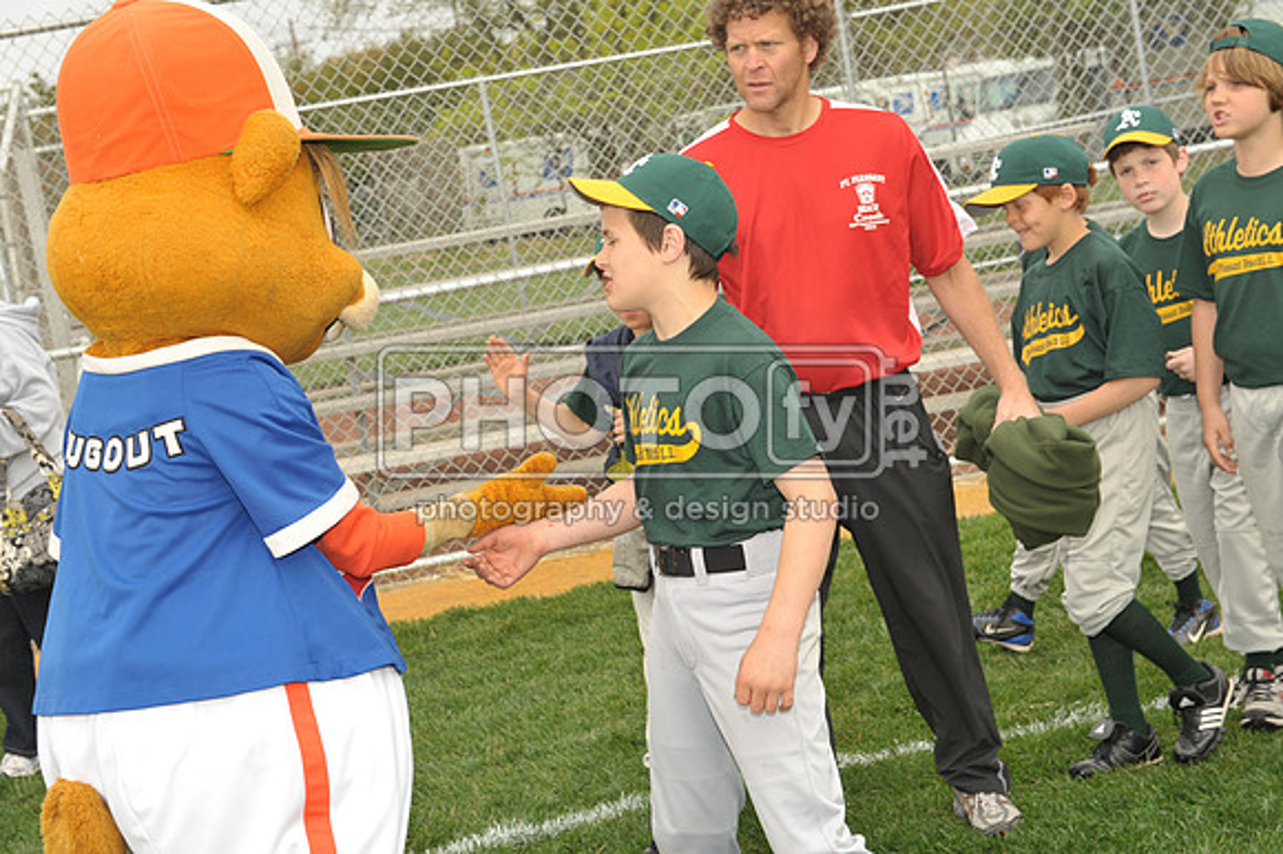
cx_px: 642
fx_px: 2351
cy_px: 427
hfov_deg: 30.5
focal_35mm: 66
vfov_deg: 20.6
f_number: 8
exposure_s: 1/250
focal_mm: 66
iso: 400
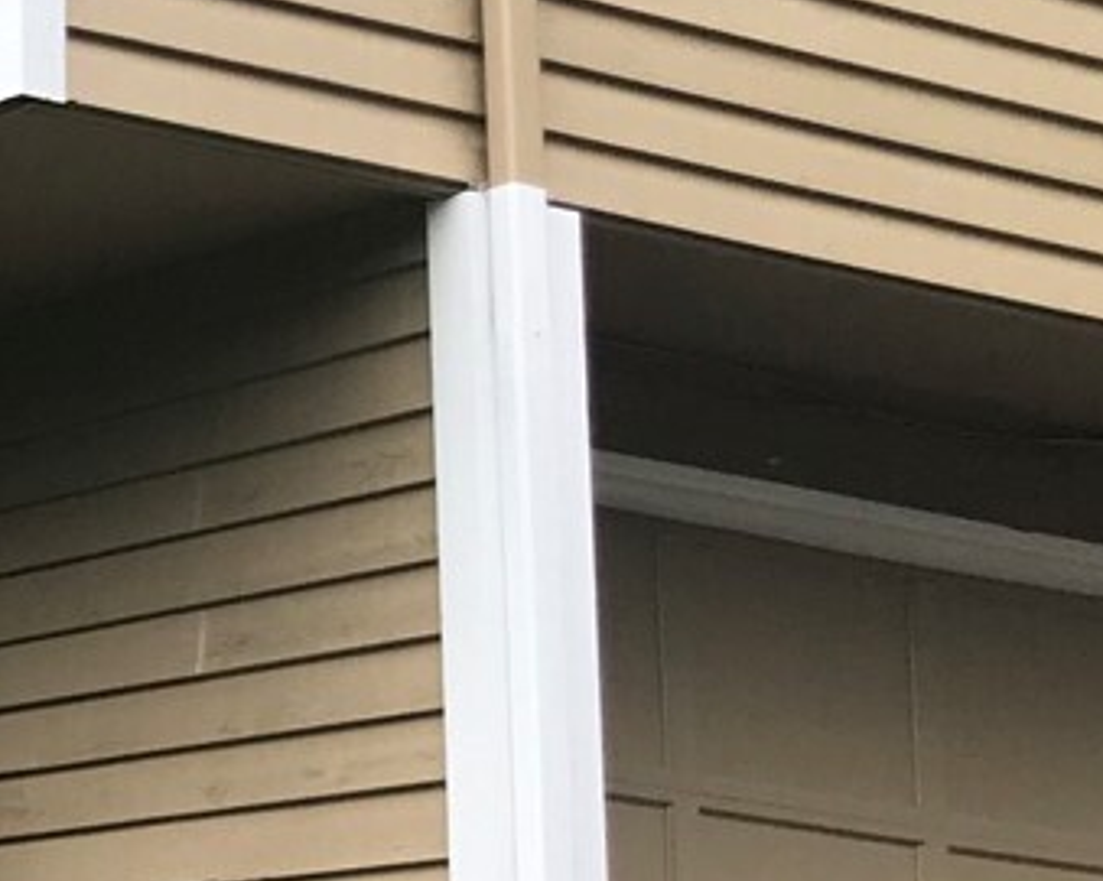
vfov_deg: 11.9
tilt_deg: +11.4
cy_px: 553
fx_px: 4210
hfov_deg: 13.0
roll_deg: -2.4
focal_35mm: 129
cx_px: -1100
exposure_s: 1/228
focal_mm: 3.99
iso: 20
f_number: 1.8
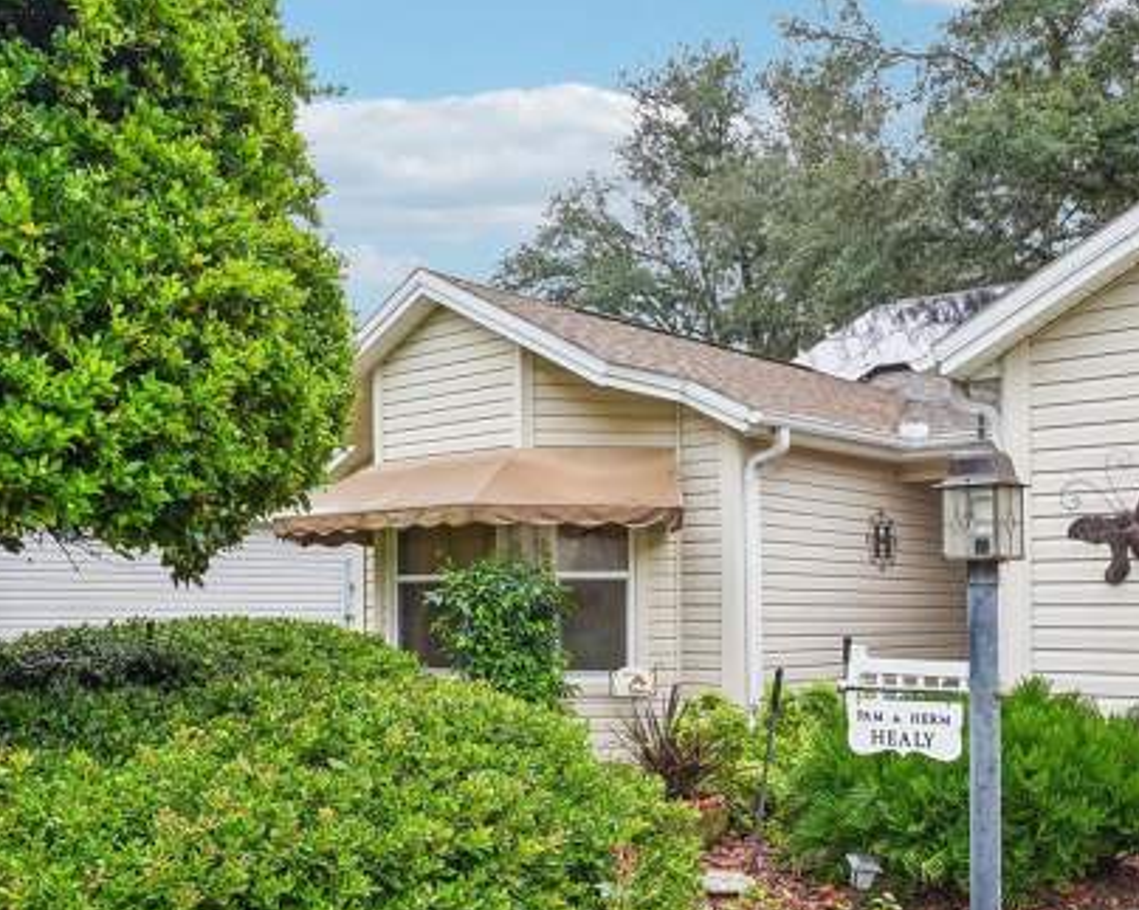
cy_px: 613
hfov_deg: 46.8
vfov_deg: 37.8
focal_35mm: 39
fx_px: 1314
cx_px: 609
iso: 400
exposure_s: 1/13
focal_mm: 21
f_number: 20
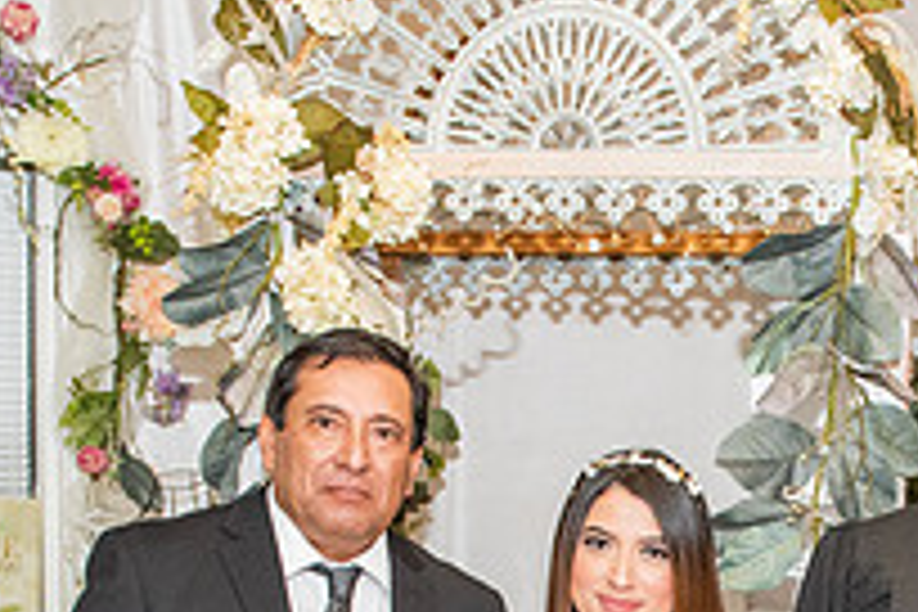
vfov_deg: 15.5
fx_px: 2091
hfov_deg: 24.2
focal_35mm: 82
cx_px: 804
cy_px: 889
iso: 1600
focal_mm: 24
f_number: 4.5
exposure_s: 1/125
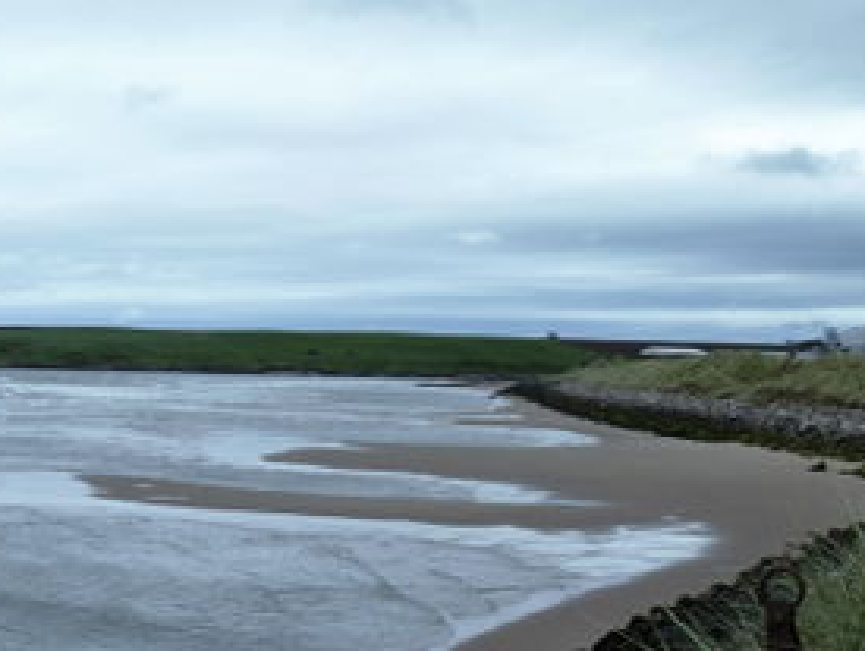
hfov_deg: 31.6
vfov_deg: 24.1
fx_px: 1526
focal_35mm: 61
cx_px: 409
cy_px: 362
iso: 80
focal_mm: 6.3
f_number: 4.5
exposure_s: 1/200
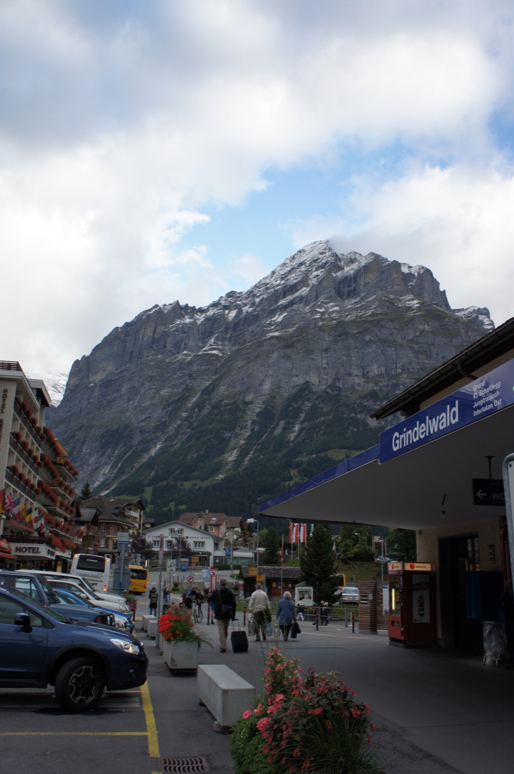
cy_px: 387
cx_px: 257
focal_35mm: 30
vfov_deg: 62.0
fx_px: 644
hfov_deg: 43.5
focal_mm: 20
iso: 200
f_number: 7.1
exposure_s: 1/125
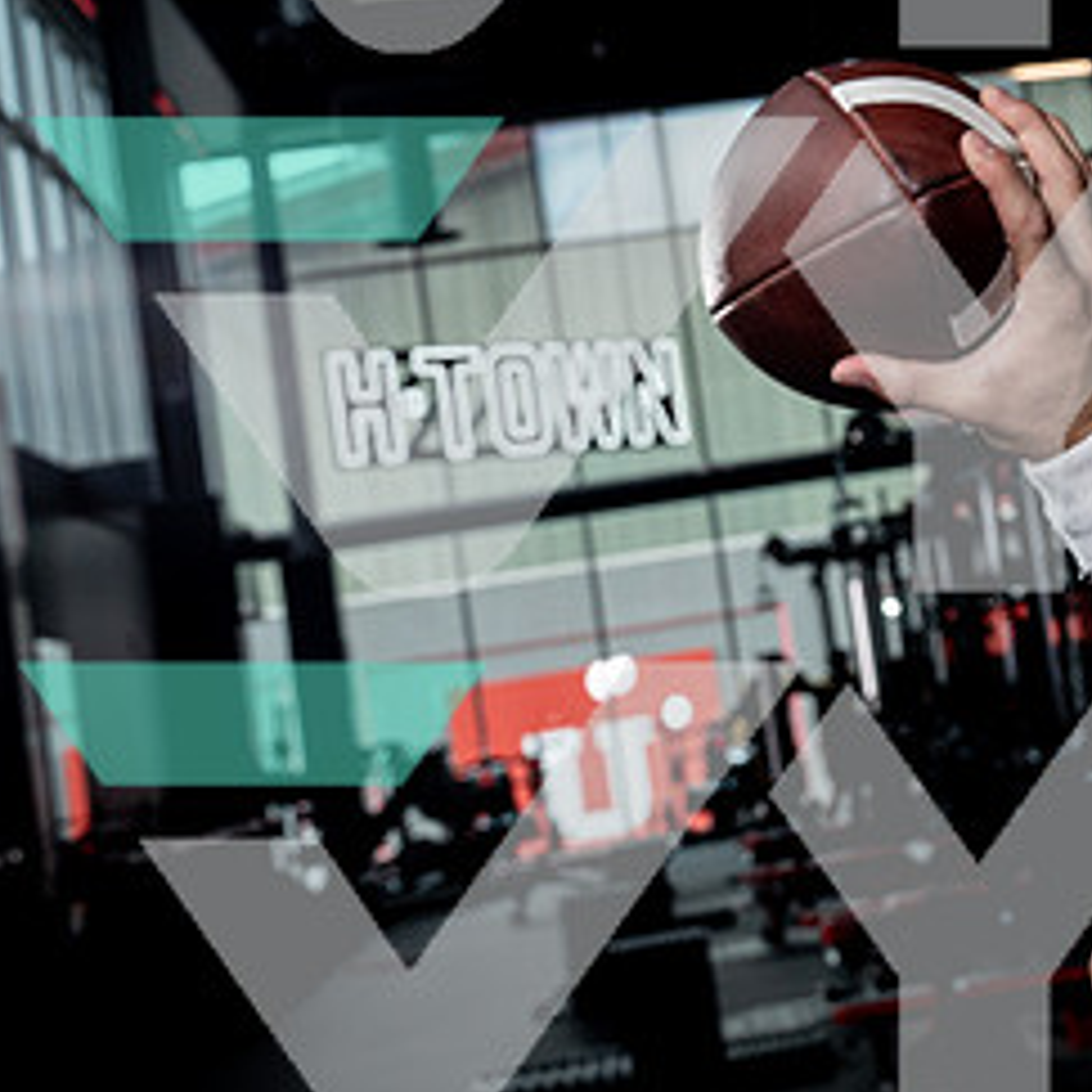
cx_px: 1177
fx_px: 2891
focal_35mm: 81
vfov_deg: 21.3
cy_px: 357
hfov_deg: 20.5
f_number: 8
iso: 640
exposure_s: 1/250
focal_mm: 40
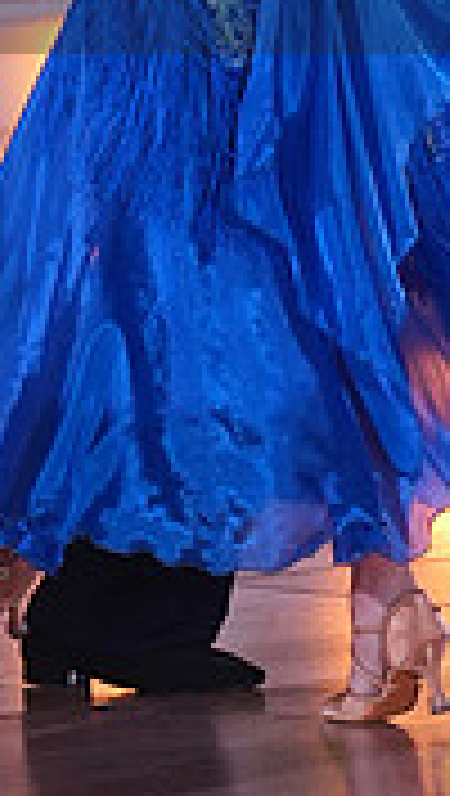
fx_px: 11819
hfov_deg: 2.2
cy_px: -94
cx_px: 254
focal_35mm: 559
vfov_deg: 3.9
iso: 1000
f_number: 4
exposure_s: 1/400
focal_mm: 109
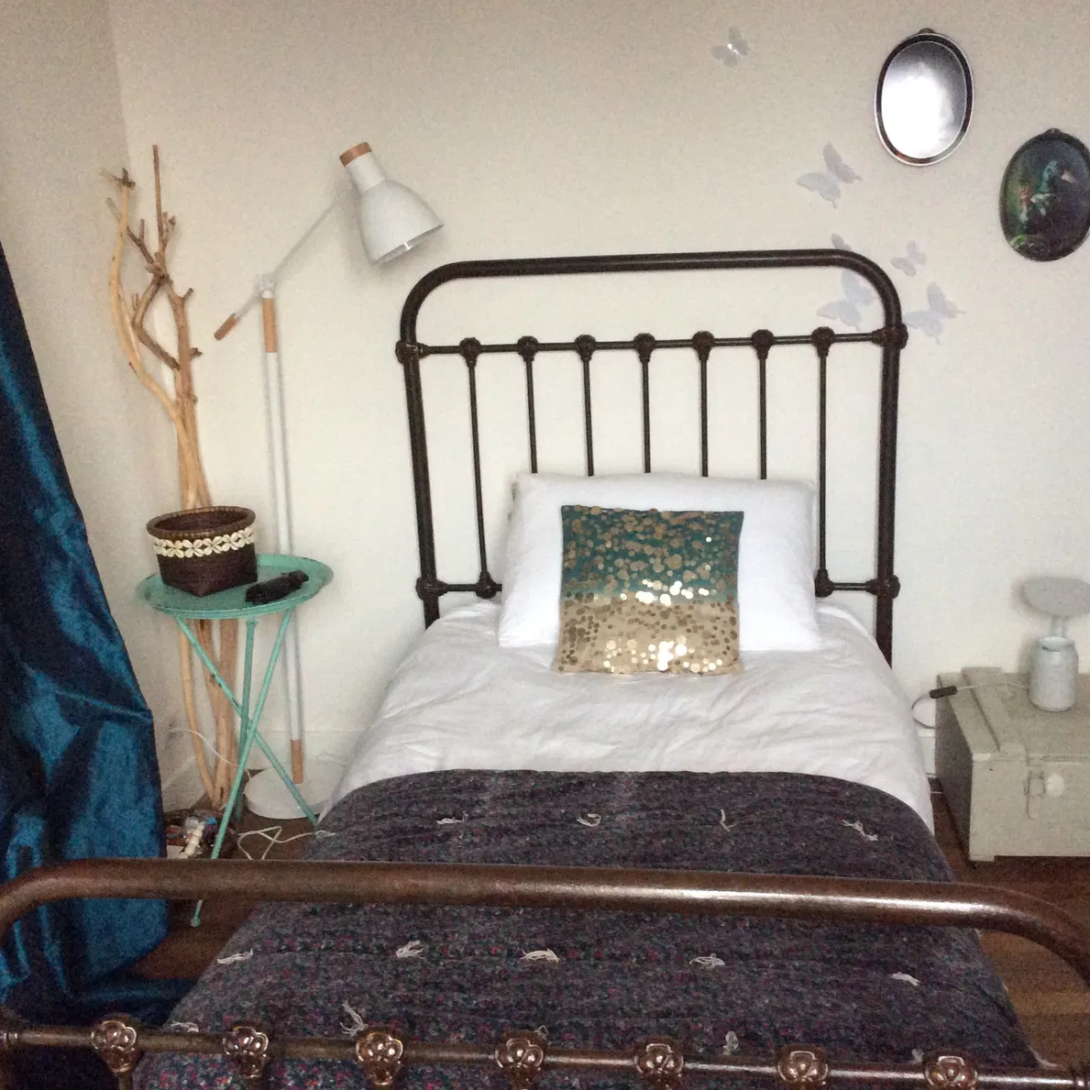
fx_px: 1354
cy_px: 546
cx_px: 587
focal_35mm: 38
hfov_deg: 43.8
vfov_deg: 43.9
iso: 320
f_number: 2.4
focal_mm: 3.3
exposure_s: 1/25
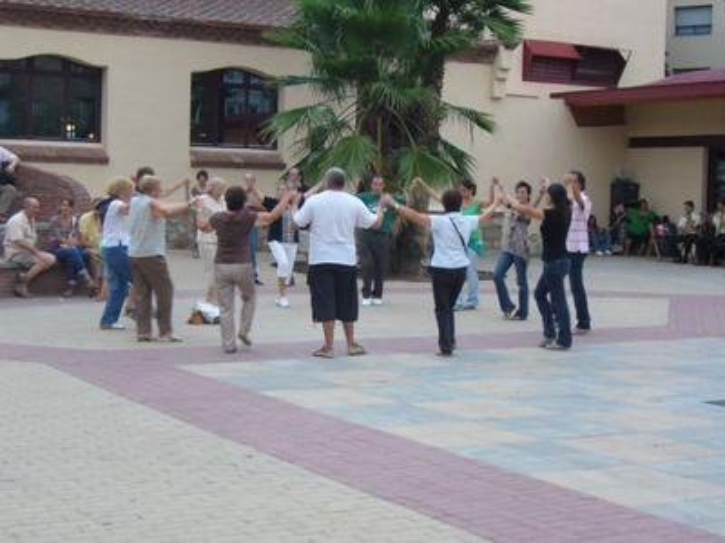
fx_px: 1319
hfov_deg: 30.7
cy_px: 272
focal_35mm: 63
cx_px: 362
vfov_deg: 23.3
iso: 200
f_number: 3.8
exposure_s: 1/8
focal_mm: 10.4
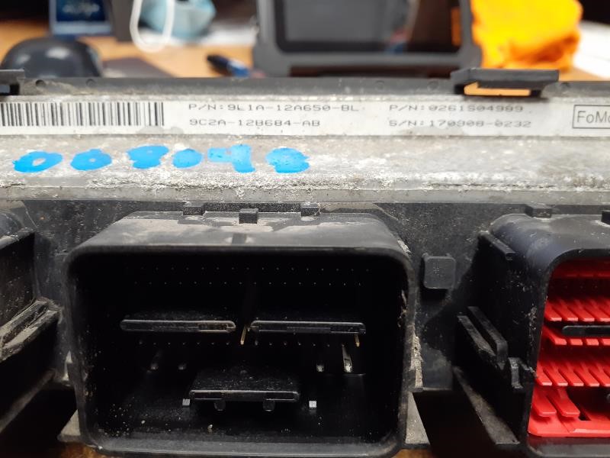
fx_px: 476
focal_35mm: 27
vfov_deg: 51.4
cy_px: 229
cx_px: 305
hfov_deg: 65.3
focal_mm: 3.6
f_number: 1.9
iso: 320
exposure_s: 1/24
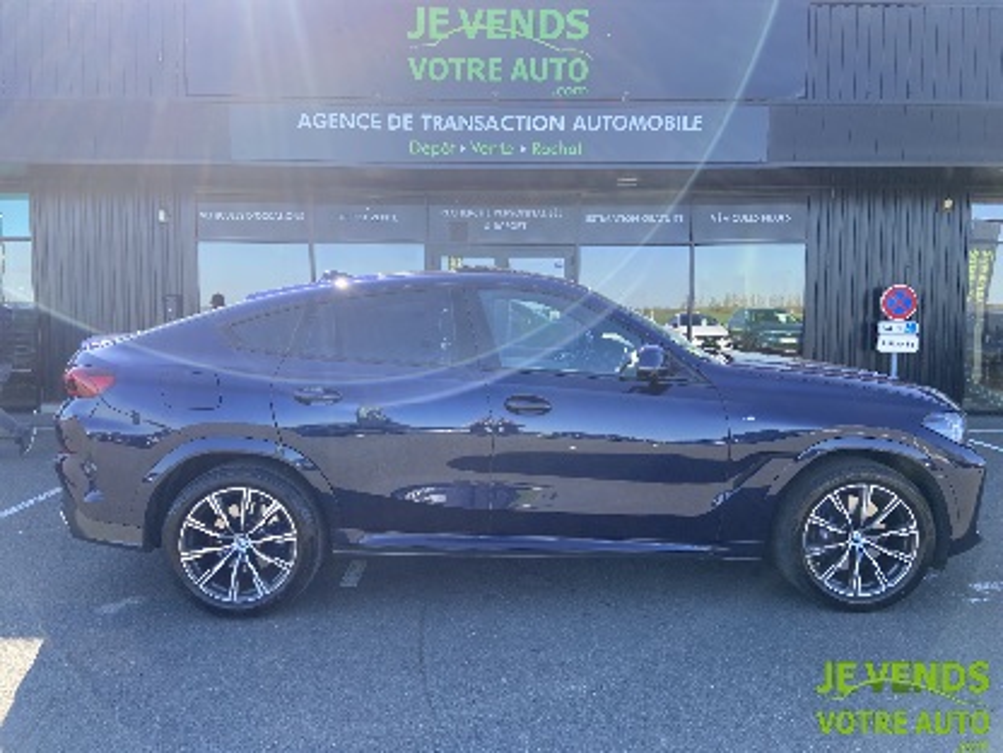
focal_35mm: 26
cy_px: 376
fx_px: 753
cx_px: 502
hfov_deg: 67.3
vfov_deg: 53.1
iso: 32
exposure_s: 1/412
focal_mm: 4.25
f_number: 1.8
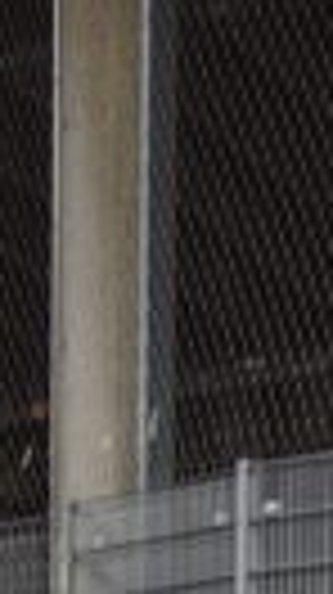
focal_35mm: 248
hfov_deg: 4.8
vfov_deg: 8.4
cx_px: 540
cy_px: 1030
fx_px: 3903
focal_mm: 30
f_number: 4.5
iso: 100
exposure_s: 1/200
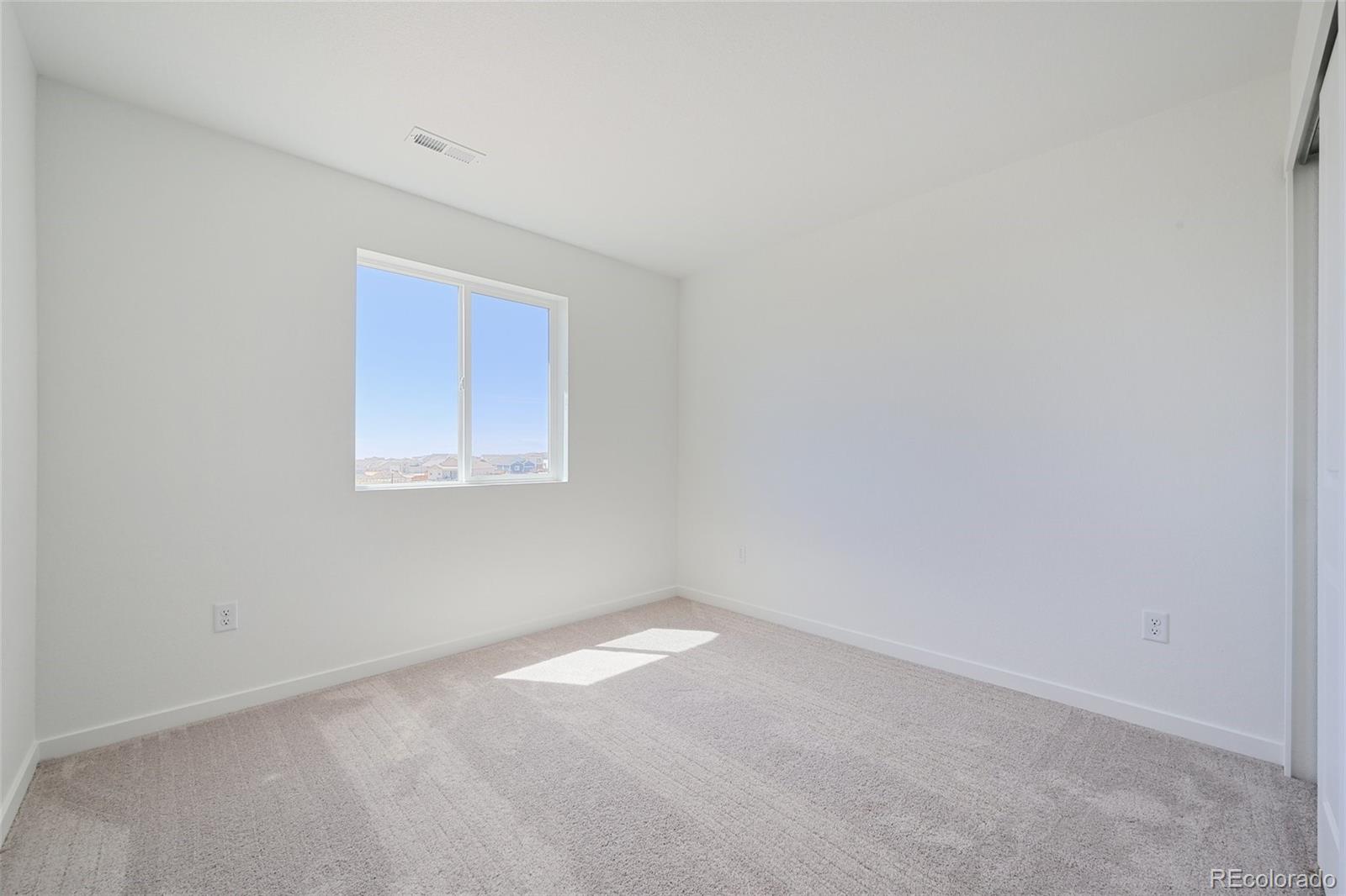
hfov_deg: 104.3
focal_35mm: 14
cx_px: 673
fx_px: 523
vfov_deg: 81.2
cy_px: 448
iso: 280
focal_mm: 14
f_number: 11
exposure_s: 1/15
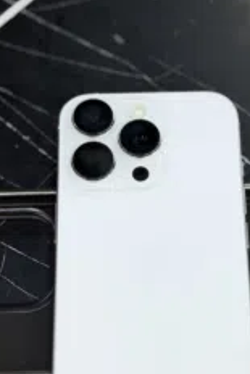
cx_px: 165
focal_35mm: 86
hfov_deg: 15.9
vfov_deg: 23.6
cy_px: 232
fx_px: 894
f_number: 1.78
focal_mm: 6.76
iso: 50
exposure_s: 1/206
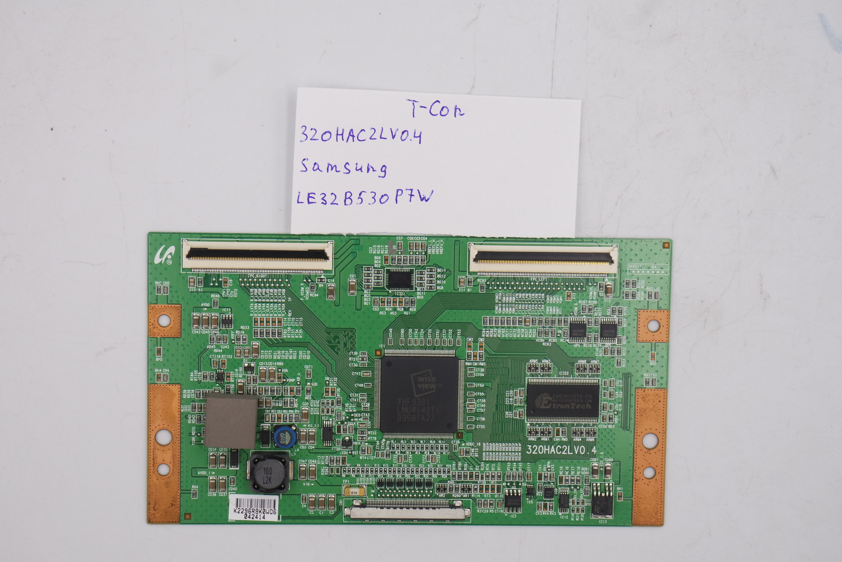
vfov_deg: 18.9
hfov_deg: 28.1
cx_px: 421
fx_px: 1684
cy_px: 281
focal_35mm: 72
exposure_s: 1/125
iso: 200
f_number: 5.6
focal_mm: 27
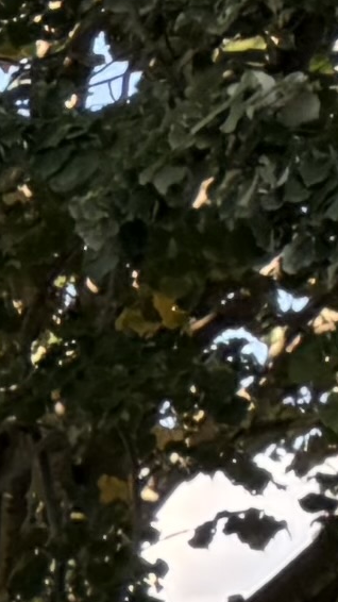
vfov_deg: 6.9
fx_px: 4210
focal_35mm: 264
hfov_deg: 3.2
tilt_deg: -10.3
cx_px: -2666
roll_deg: -2.4
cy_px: 2122
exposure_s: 1/689
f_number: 1.78
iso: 100
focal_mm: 6.76
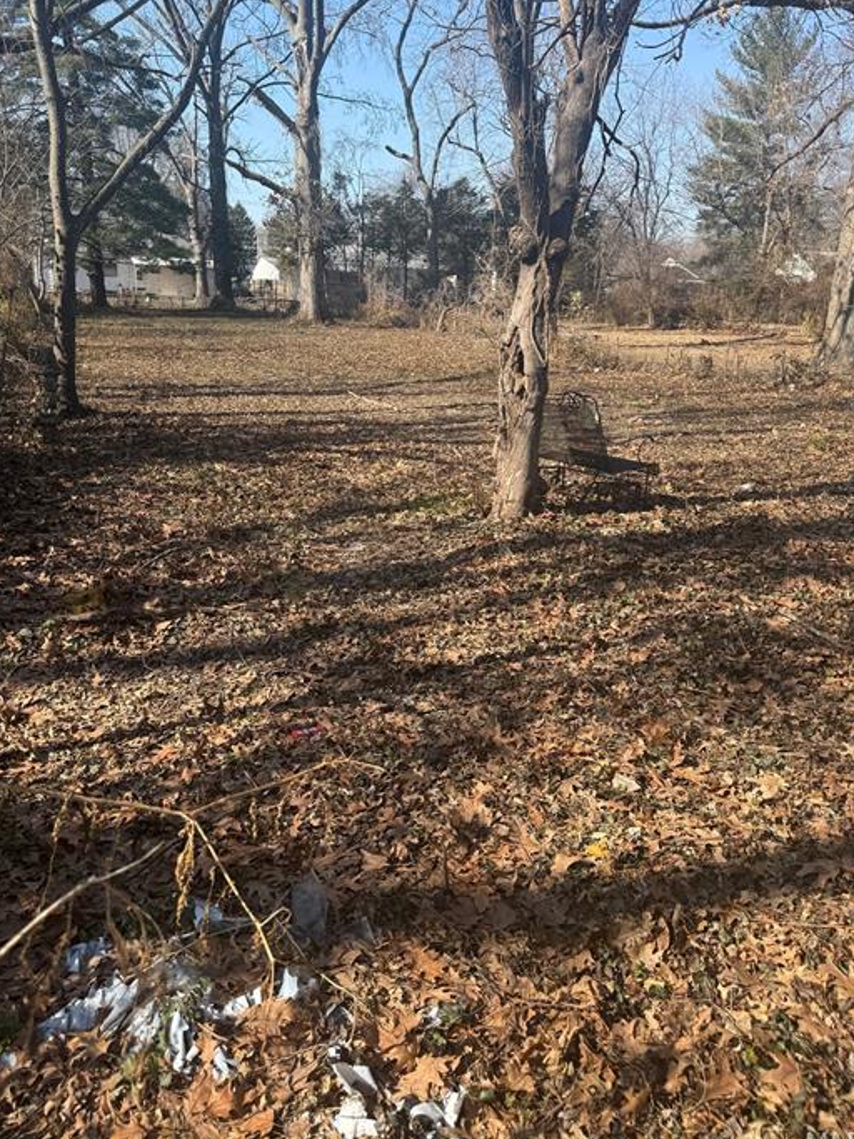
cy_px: 524
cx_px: 420
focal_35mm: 27
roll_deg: -1.5
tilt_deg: -13.2
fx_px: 888
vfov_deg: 65.2
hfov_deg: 51.3
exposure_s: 1/1770
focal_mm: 6.76
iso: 80
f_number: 1.78
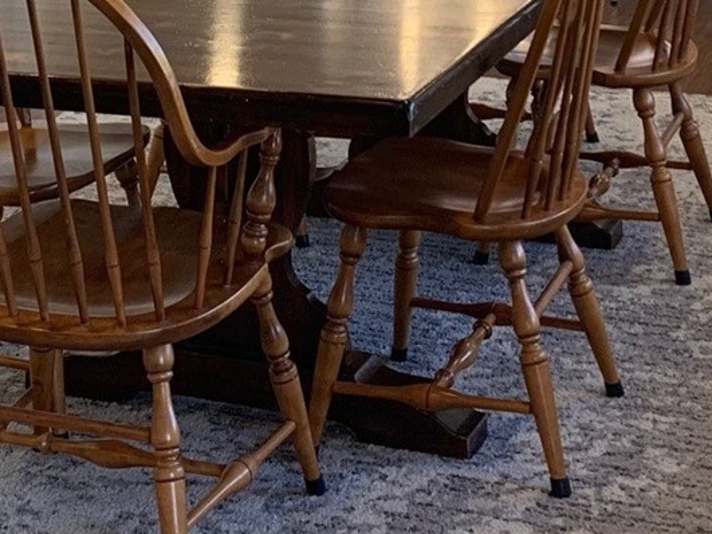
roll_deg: +1.4
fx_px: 1933
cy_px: -172
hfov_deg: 20.9
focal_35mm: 94
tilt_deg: -6.6
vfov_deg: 15.0
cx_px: 302
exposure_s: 1/120
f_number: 1.8
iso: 100
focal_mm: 4.25
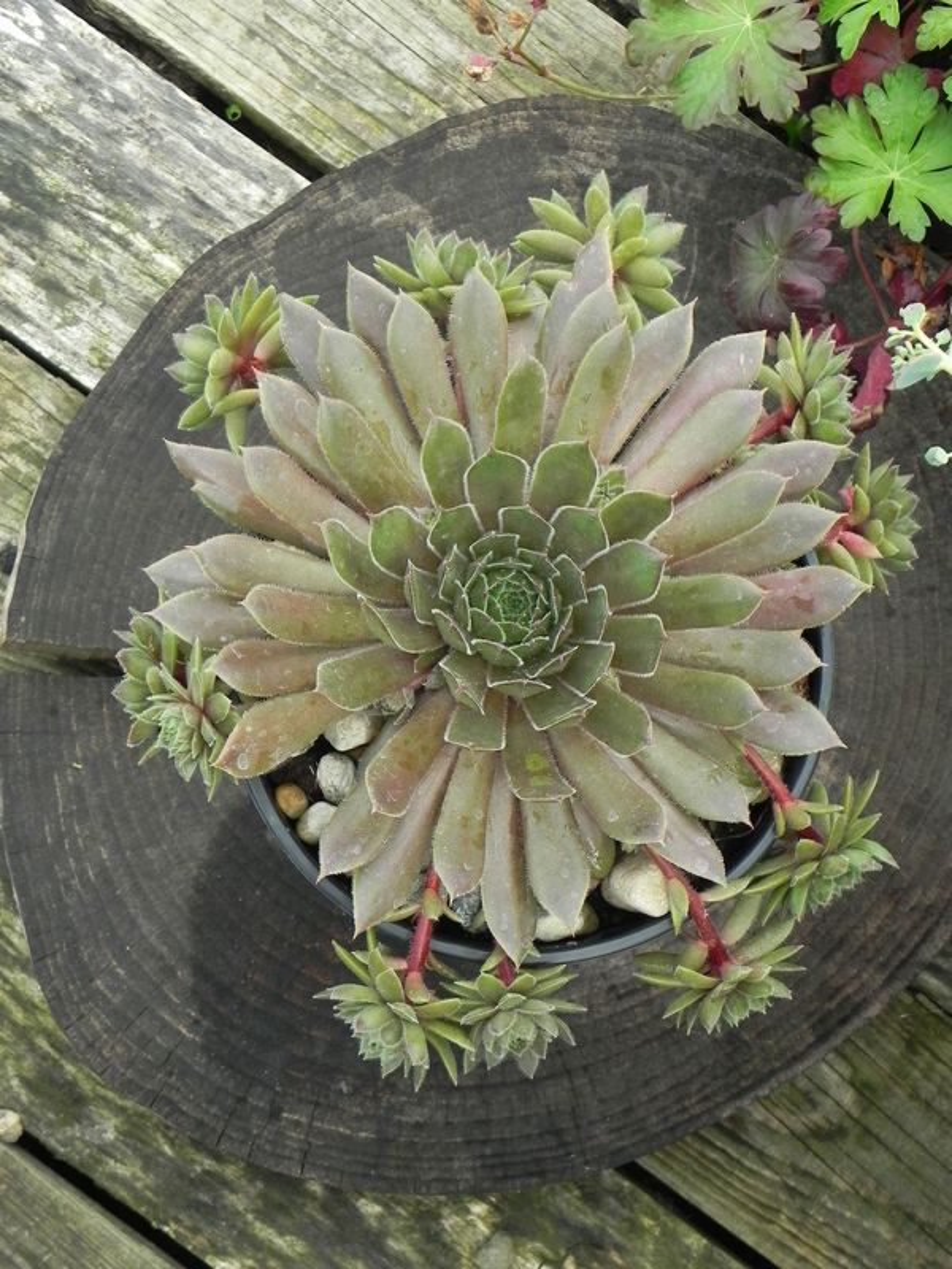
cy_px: 634
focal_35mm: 75
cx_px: 476
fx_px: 2750
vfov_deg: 26.0
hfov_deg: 19.6
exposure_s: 1/160
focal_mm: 13.4
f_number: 4.5
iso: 160
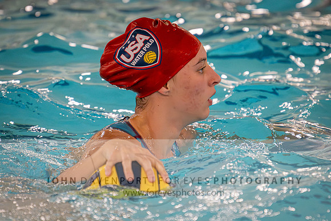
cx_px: 166
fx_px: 4544
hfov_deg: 4.2
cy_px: 136
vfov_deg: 2.8
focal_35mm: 494
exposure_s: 1/1000
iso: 10000
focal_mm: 280
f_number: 4
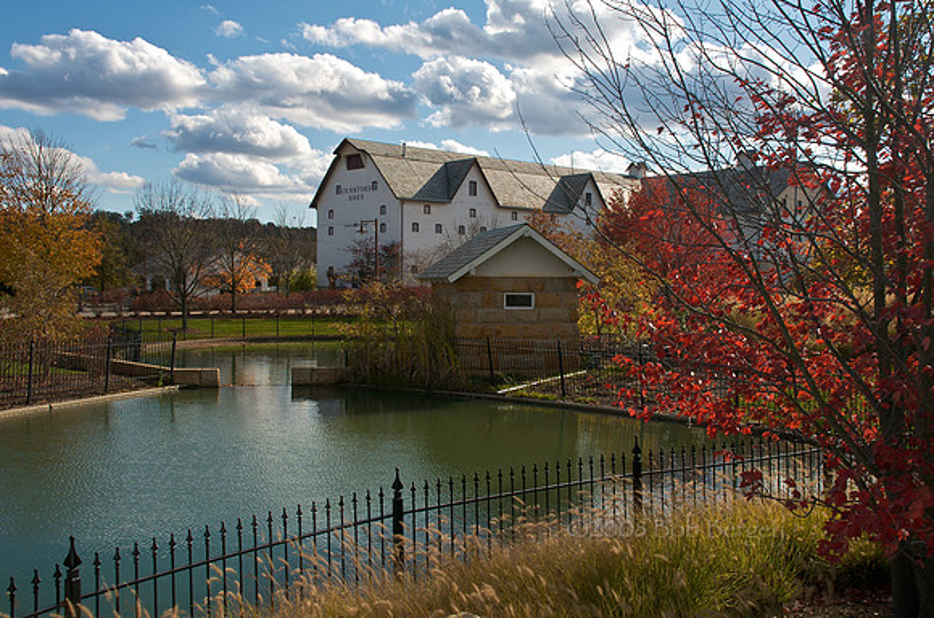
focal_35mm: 36
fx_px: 932
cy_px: 309
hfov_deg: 53.2
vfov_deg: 36.7
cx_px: 467
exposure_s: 1/400
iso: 200
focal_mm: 24
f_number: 10
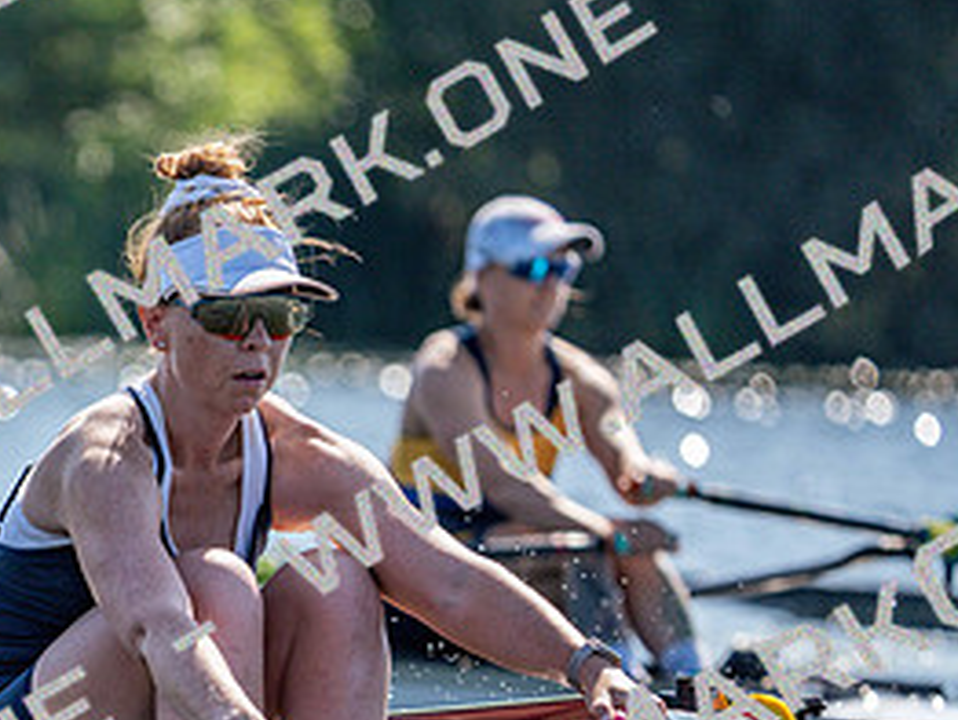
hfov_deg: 3.0
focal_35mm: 663
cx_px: 7
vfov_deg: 2.2
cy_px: 656
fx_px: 18365
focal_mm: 312
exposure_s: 1/1600
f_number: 6.3
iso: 250
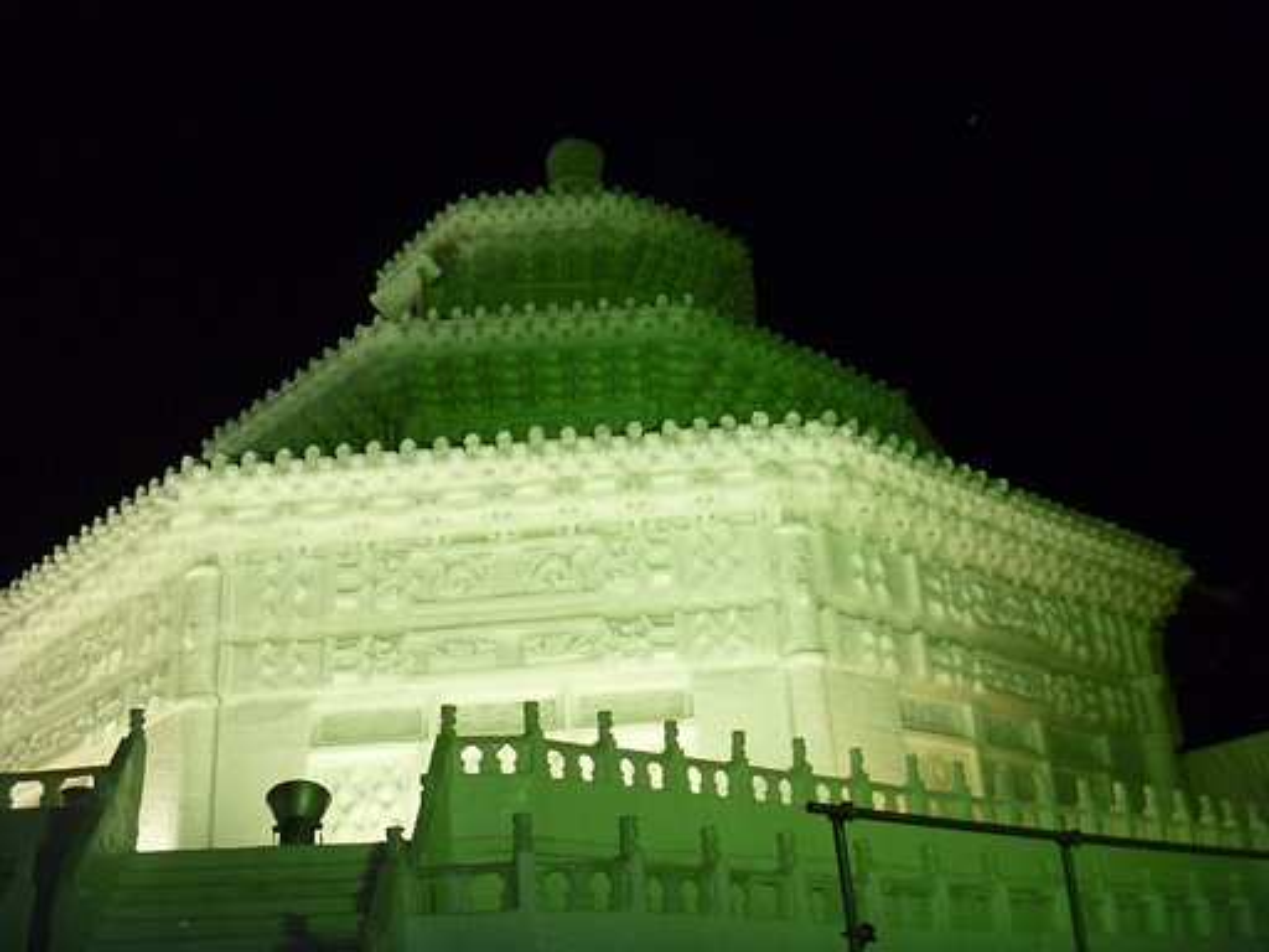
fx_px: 1503
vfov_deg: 35.1
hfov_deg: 45.8
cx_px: 634
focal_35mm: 41
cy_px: 476
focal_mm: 7.2
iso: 200
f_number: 3.6
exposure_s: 1/40
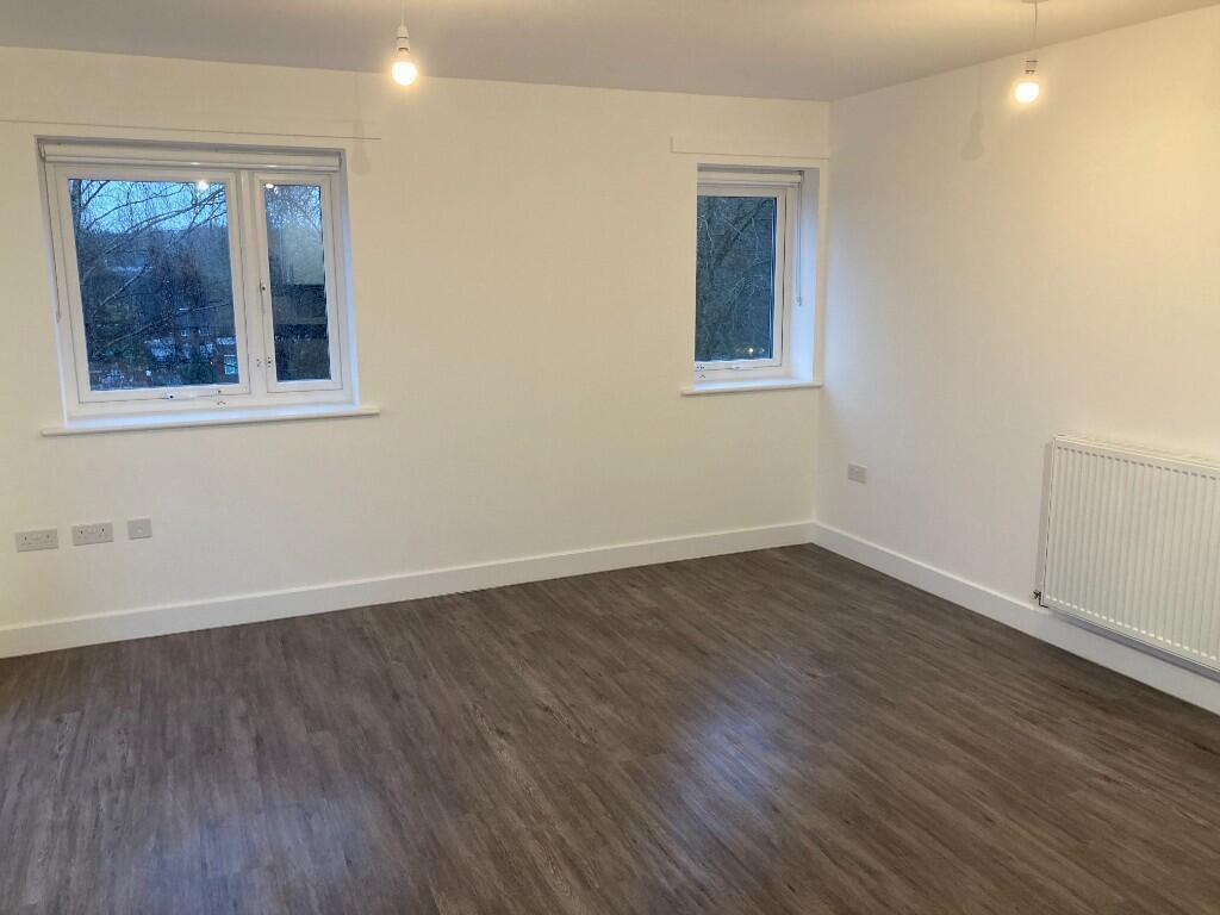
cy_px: 458
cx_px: 610
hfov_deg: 63.4
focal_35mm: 28
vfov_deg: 49.7
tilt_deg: -10.5
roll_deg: +0.2
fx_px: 987
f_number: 1.8
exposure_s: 1/60
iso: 125
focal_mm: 3.99
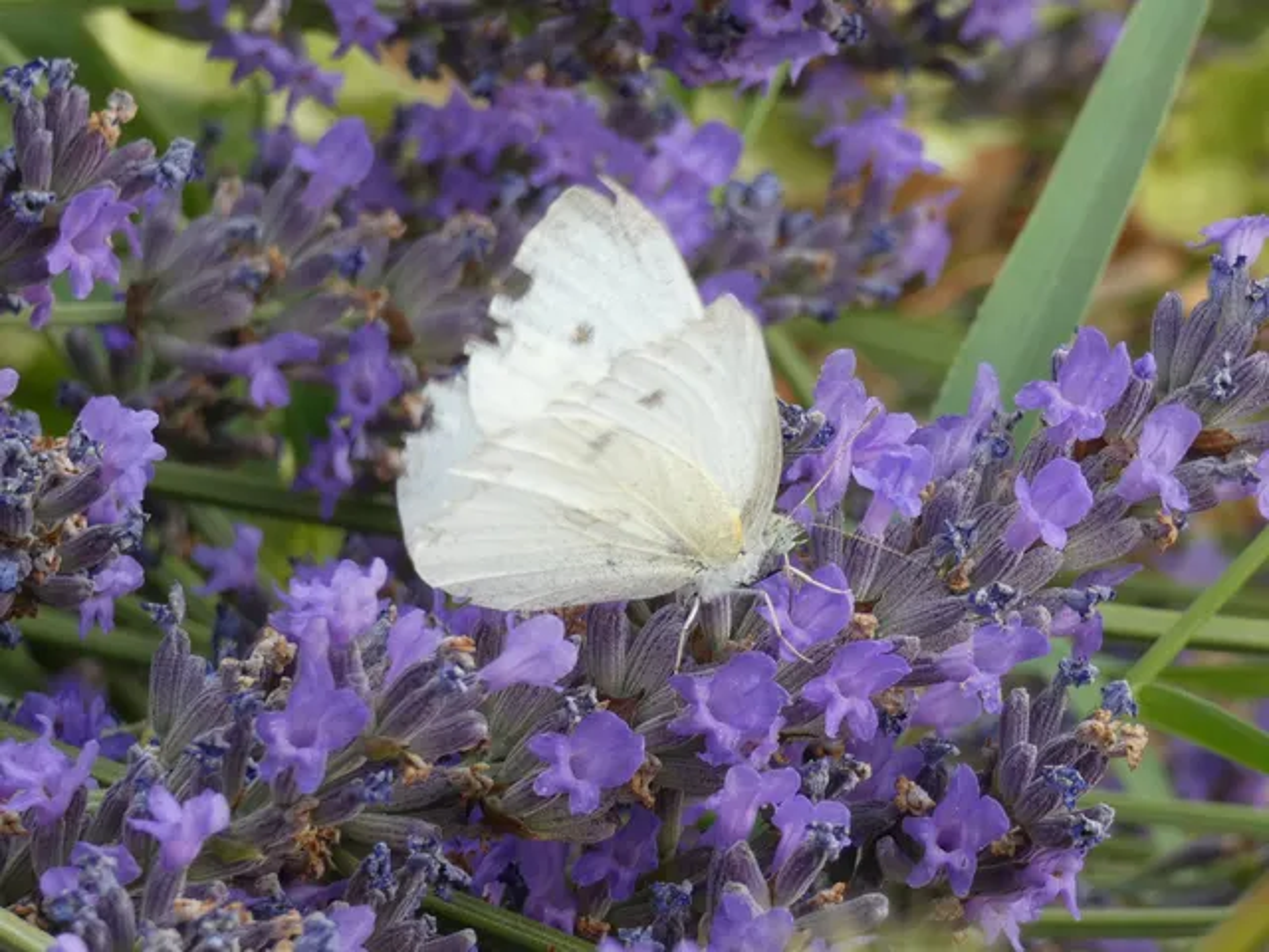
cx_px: 634
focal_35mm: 150
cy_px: 476
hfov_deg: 13.2
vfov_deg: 9.9
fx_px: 5499
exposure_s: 1/80
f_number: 5.4
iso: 80
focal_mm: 26.9
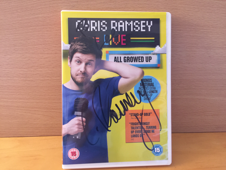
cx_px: 113
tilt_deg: -16.4
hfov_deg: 61.7
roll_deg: -1.5
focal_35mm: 29
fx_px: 189
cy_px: 85
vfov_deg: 48.2
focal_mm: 4.15
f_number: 2.2
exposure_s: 1/10
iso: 100
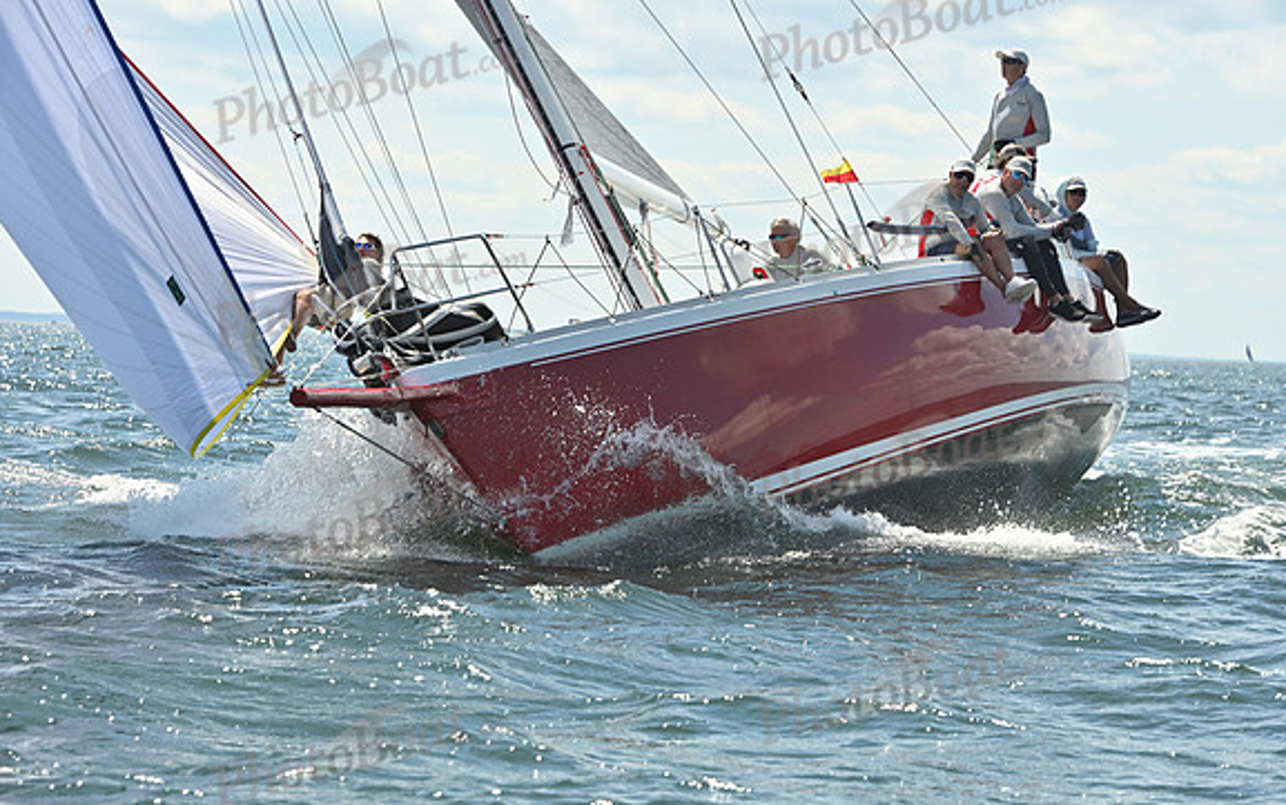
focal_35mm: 128
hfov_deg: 16.3
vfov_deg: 10.2
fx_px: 4487
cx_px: 644
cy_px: 376
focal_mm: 125
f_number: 9
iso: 250
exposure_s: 1/1000
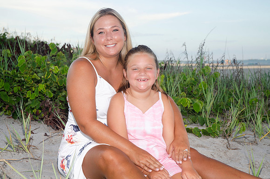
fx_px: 494
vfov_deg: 20.5
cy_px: 90
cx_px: 135
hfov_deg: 30.6
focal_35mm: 66
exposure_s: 1/250
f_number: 5.6
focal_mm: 44
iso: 100
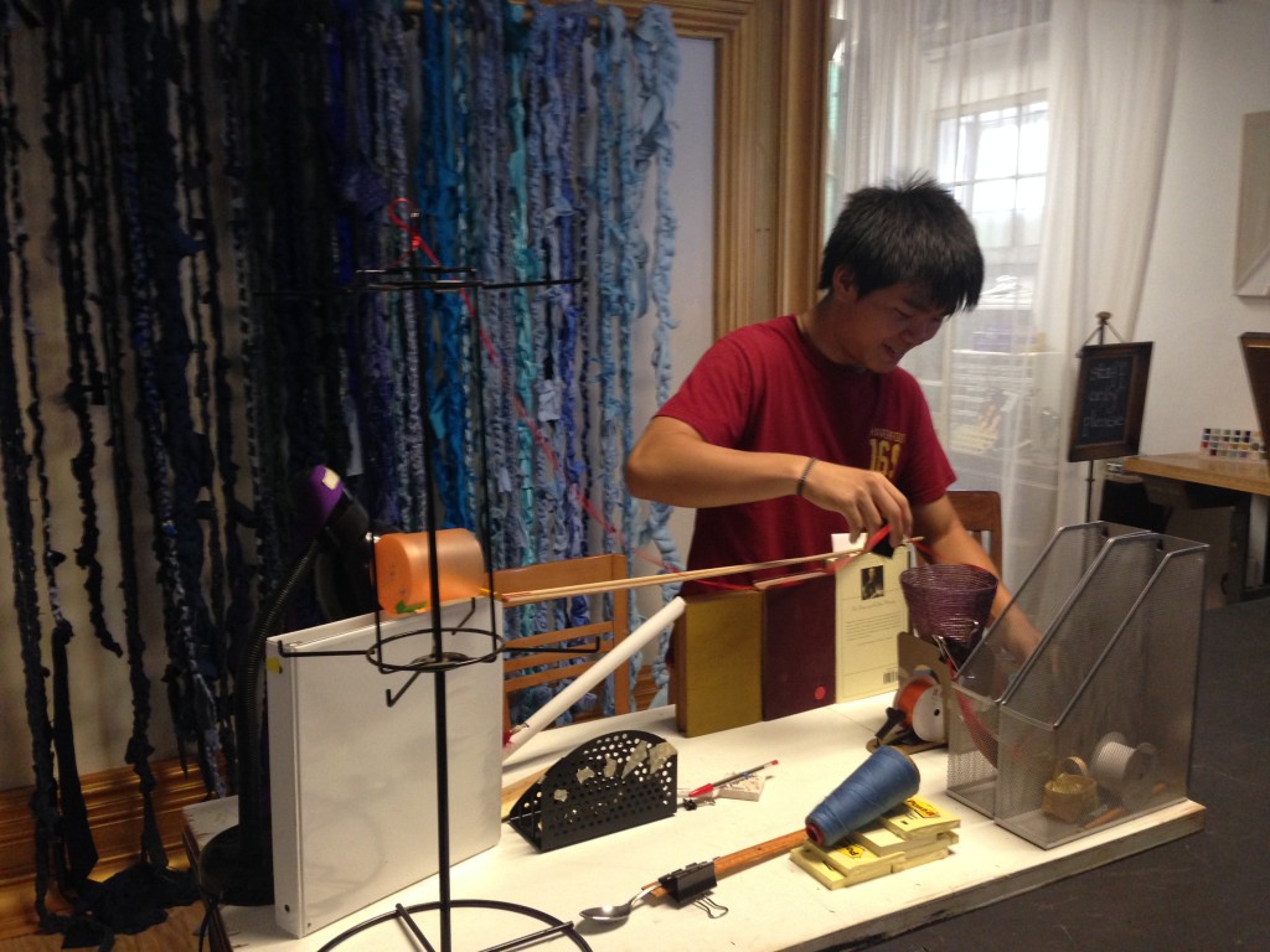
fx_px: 1211
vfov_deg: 42.9
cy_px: 476
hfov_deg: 55.4
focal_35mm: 33
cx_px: 635
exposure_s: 1/20
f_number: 2.4
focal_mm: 4.12
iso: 200
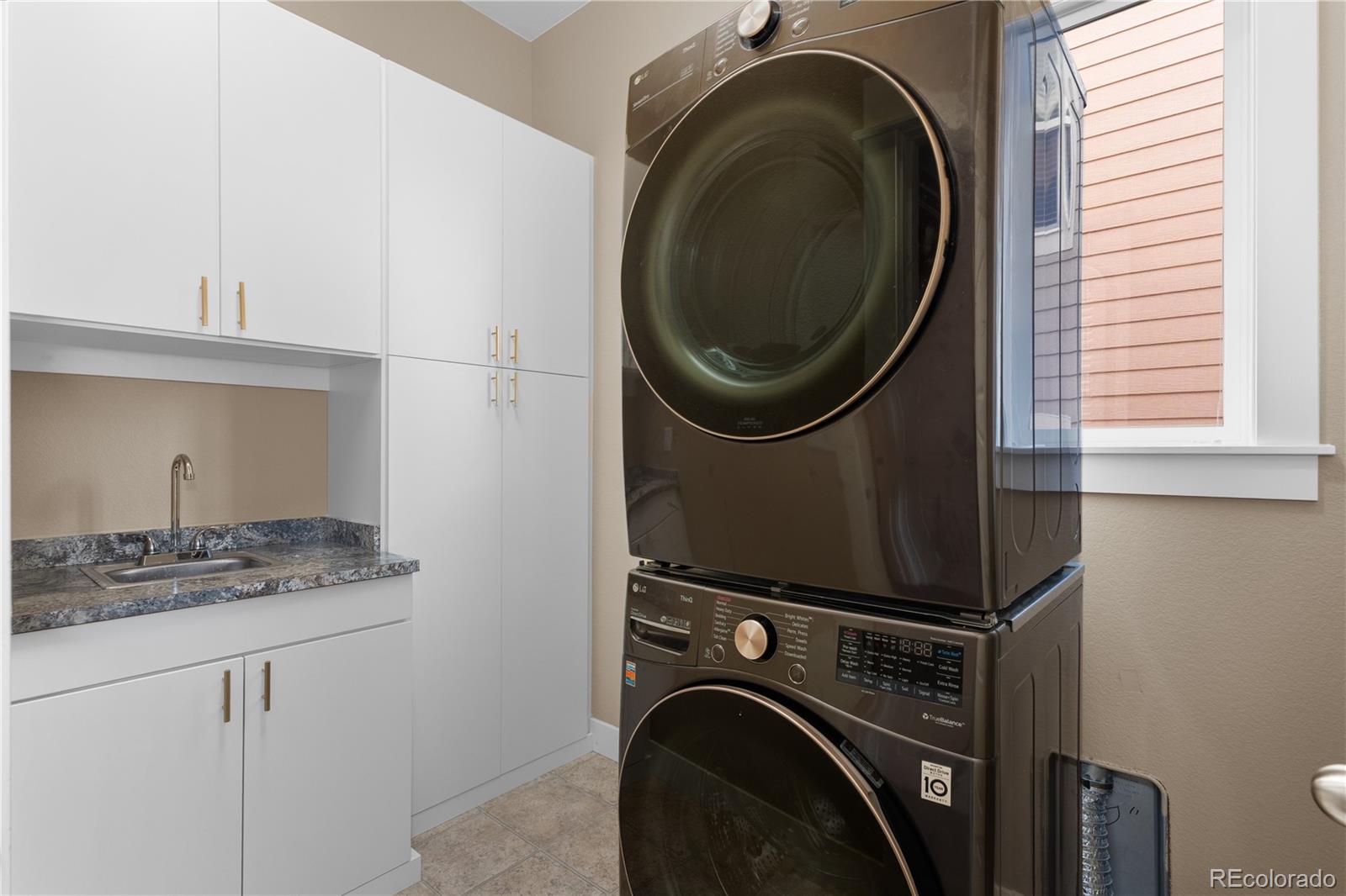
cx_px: 673
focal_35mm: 17
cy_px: 448
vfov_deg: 70.4
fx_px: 635
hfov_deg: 93.3
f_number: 8
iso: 800
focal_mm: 17
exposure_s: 1/6
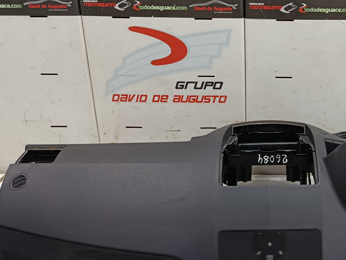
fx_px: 420
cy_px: 98
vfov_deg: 34.2
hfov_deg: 43.0
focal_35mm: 42
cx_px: 269
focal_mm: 5.24
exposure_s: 1/50
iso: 671
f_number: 1.7
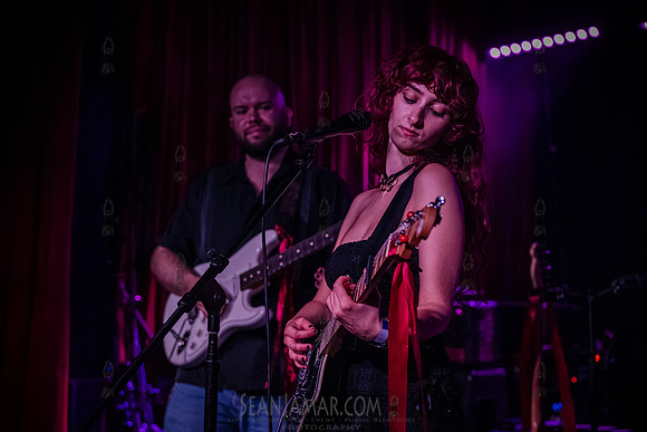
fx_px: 1114
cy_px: 216
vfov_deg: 21.9
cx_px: 324
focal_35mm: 62
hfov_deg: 32.4
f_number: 3.2
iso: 16000
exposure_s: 1/320
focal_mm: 62
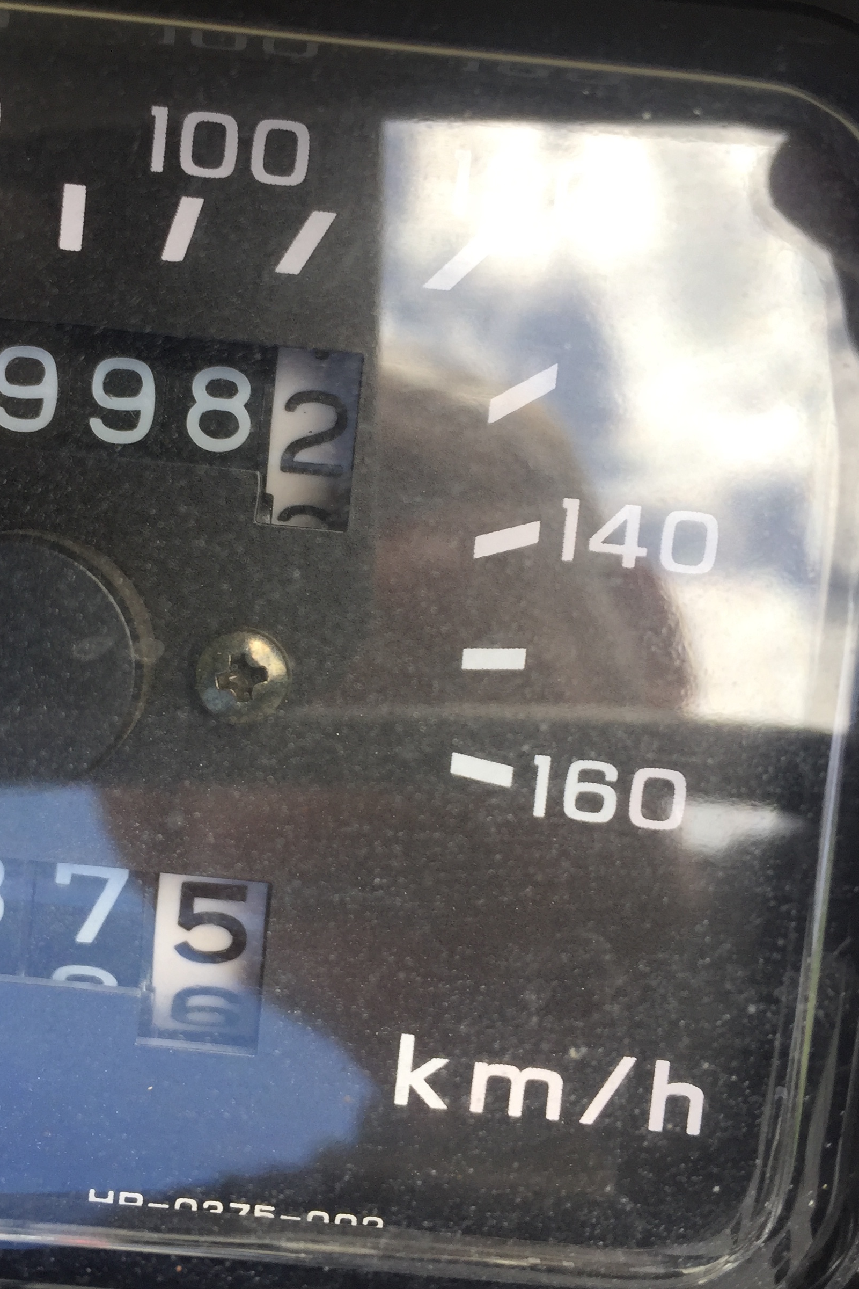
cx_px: 291
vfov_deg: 47.4
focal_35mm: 41
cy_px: 637
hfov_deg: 32.4
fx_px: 1467
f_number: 2.2
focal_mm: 4.15
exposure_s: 1/167
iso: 32
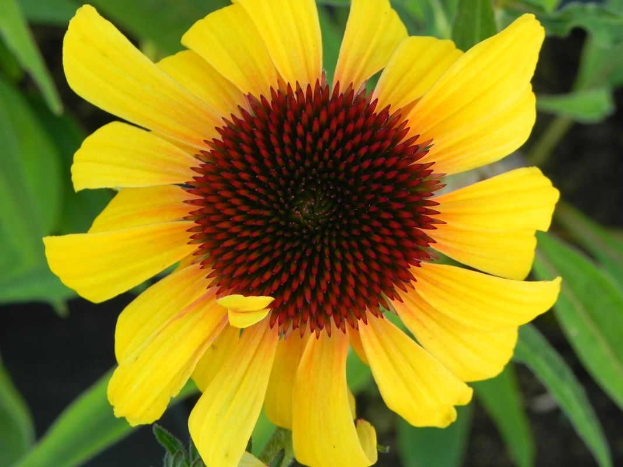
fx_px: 1890
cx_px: 312
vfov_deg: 14.1
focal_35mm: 105
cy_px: 234
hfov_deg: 18.7
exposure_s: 1/50
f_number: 4.5
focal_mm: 18.8
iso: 160
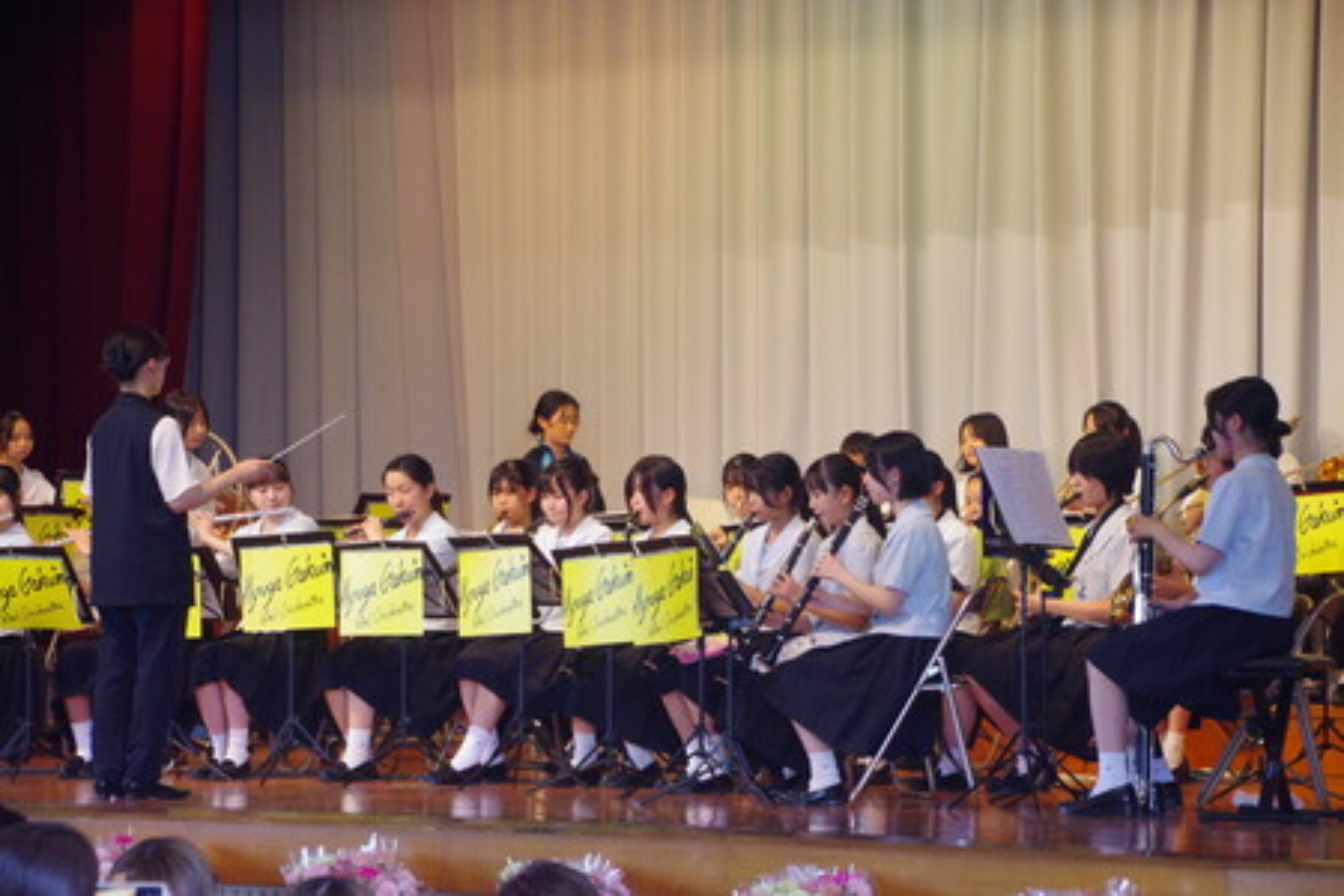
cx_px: 672
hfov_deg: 15.5
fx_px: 4928
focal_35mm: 132
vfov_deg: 10.4
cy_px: 448
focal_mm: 88
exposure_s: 1/200
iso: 6400
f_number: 5.6
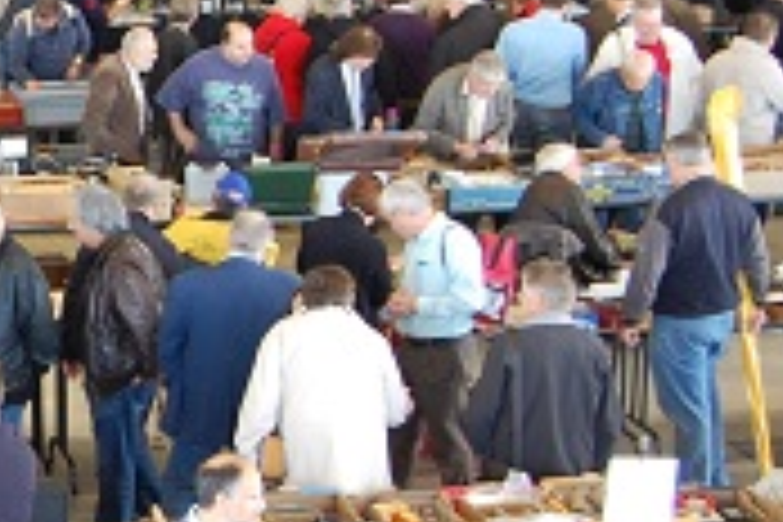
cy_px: 252
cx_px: -360
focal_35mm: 135
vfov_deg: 10.2
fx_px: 2936
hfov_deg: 14.3
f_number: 4
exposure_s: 1/30
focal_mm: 26
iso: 720
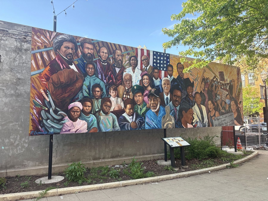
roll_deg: +0.2
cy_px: 100
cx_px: 134
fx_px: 201
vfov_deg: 53.1
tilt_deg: +6.2
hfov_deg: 67.3
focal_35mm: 26
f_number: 1.6
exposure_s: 1/361
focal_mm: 5.96
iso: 64
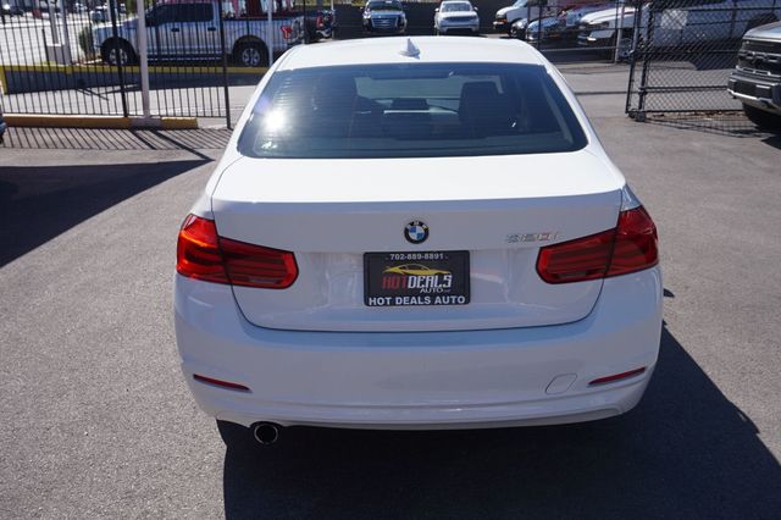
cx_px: 390
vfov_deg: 41.7
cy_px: 260
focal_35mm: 32
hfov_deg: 59.5
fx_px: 683
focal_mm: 21
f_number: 8
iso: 100
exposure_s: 1/250
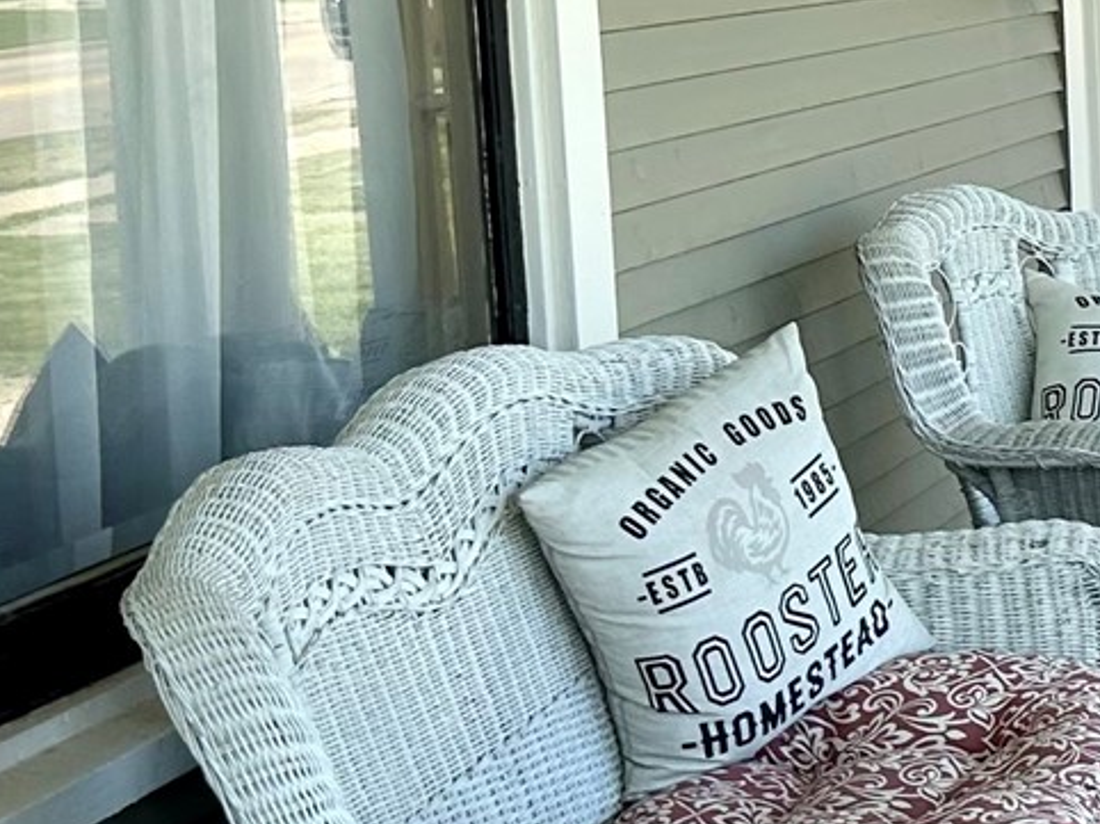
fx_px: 3240
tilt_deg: -9.1
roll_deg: +0.1
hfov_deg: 17.0
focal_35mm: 102
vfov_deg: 14.5
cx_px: 1769
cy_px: 415
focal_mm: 6.86
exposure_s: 1/1272
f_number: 1.78
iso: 80
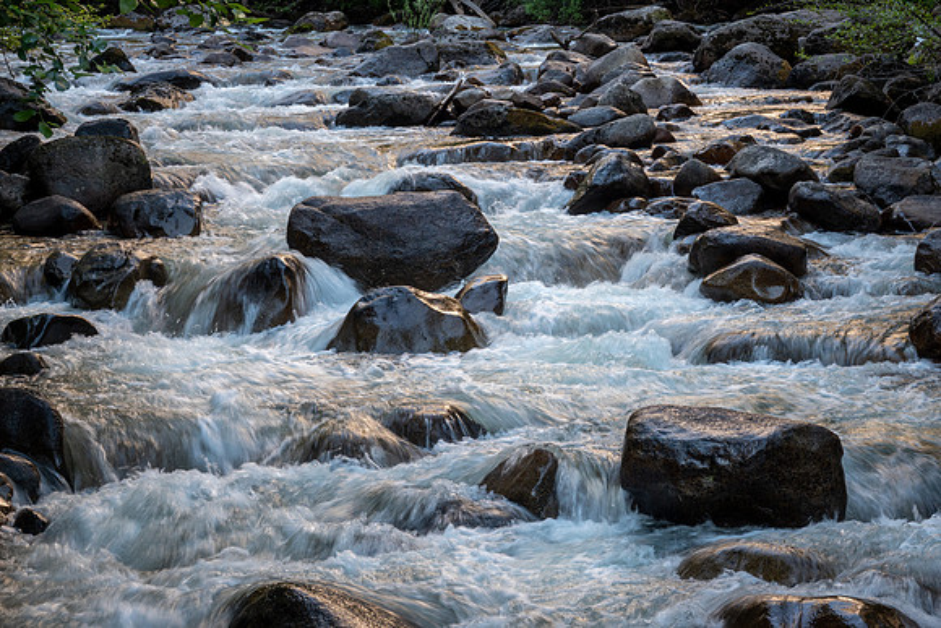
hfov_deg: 21.5
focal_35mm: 95
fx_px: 2484
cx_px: 470
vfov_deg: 14.4
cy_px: 314
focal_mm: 34.68
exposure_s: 1/20
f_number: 6.3
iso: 100
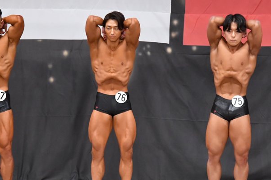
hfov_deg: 7.1
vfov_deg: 4.7
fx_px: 2182
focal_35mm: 290
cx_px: 135
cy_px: 108
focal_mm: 150
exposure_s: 1/400
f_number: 5.6
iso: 6400
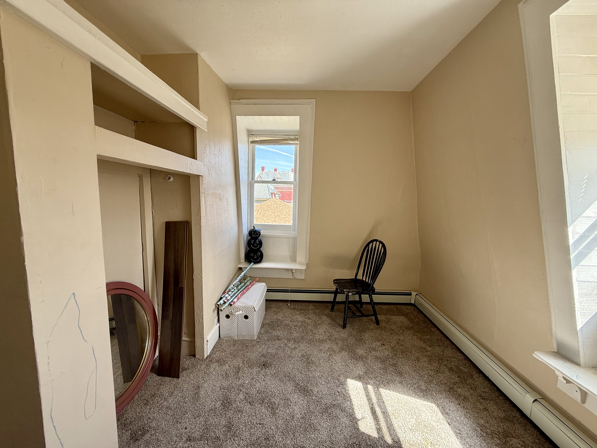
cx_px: 298
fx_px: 241
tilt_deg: -6.0
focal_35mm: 14
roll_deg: -1.7
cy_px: 224
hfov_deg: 102.1
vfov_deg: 85.7
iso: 64
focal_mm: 2.22
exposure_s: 1/136
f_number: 2.2
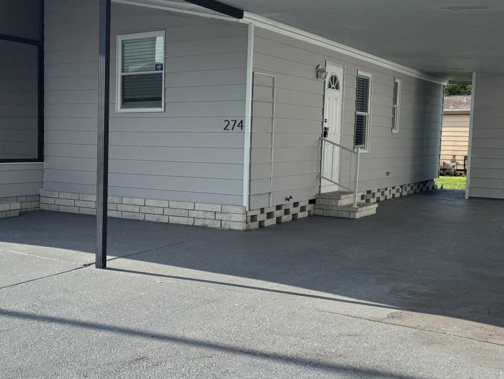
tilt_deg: -3.8
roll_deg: -0.4
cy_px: 193
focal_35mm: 47
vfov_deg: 30.9
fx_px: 684
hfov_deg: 39.5
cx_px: 134
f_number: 1.6
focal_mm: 5.96
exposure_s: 1/2288
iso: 50
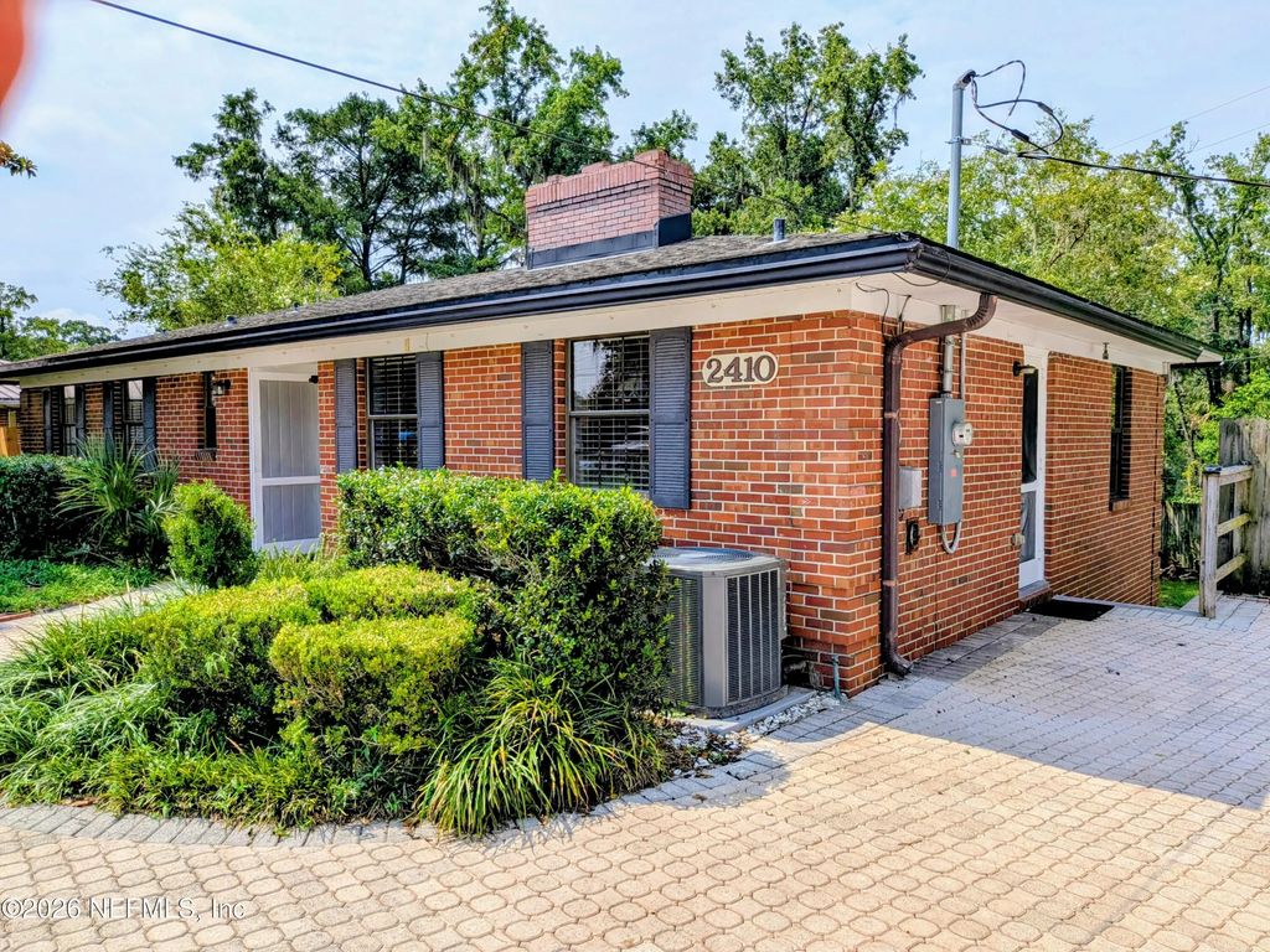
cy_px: 476
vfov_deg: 56.8
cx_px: 635
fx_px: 881
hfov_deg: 71.6
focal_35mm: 24
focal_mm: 4.53
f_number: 1.7
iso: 31
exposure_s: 1/2703
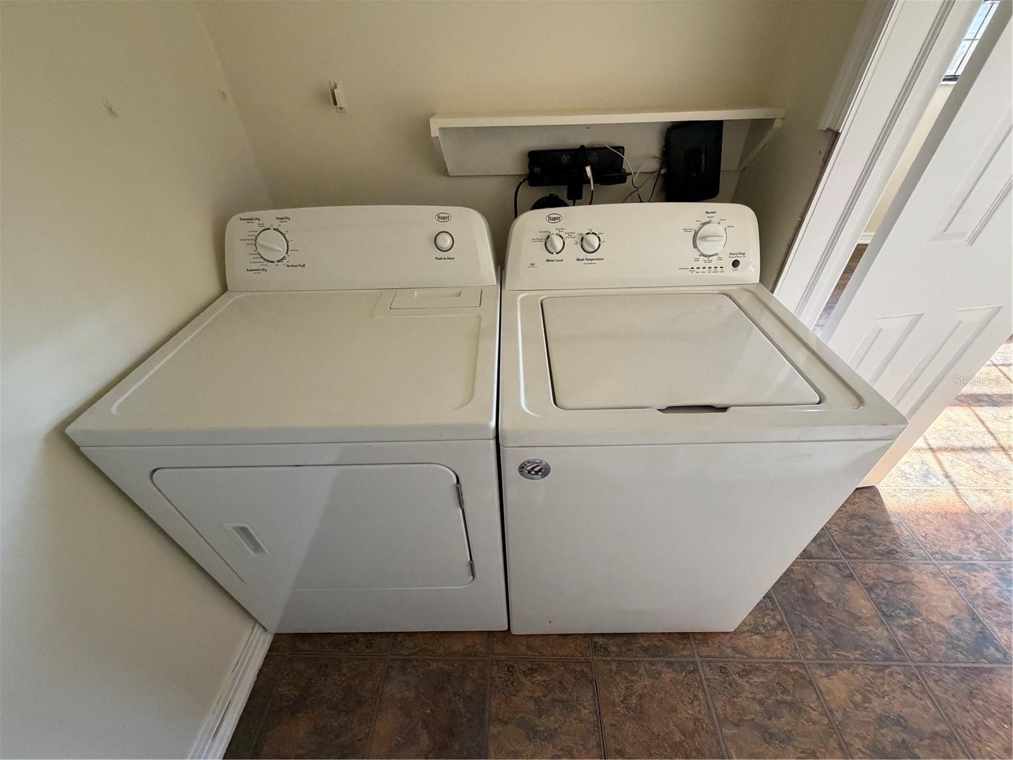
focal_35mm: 14
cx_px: 506
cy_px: 380
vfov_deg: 85.7
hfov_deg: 102.1
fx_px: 410
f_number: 2.2
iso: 320
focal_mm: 2.22
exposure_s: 1/121
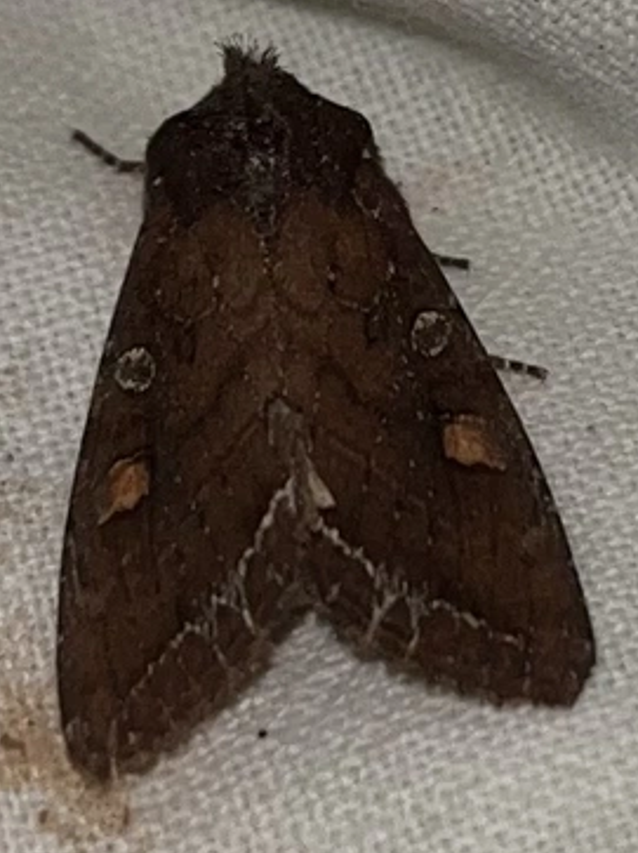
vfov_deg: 41.2
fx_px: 1132
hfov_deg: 31.5
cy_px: 375
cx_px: 348
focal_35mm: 46
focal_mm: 5.1
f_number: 1.6
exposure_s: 1/3521
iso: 32
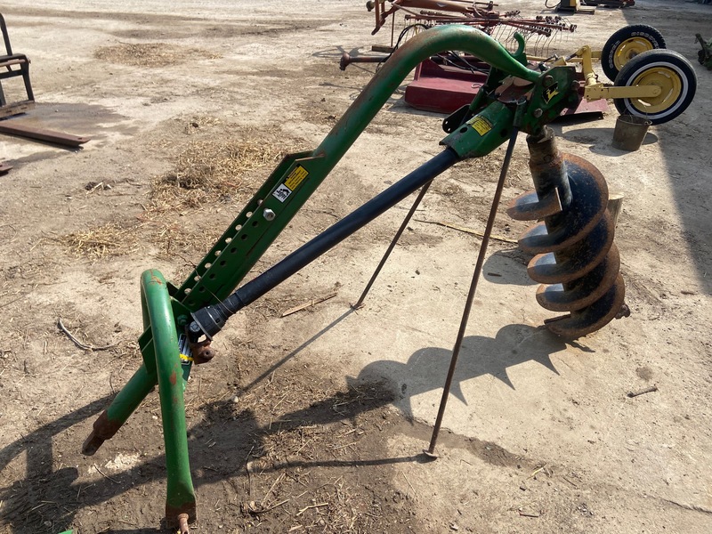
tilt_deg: -30.7
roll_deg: -3.7
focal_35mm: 26
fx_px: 535
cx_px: 356
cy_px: 267
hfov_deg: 67.3
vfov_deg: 53.1
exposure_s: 1/2105
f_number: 1.8
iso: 32
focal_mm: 4.25
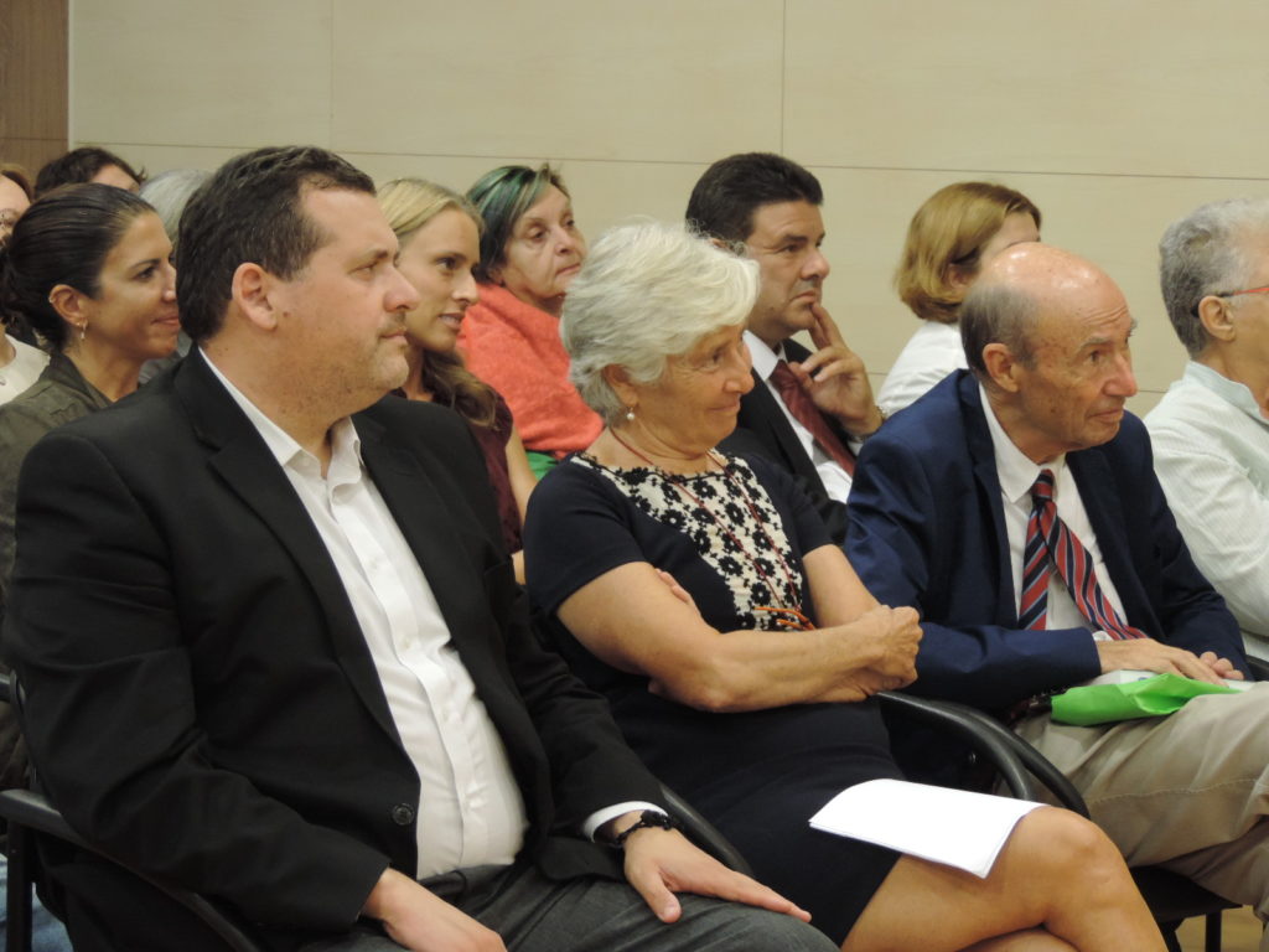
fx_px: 4399
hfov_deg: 16.4
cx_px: 634
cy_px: 476
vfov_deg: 12.3
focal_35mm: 120
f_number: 4.2
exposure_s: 1/25
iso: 640
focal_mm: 21.4
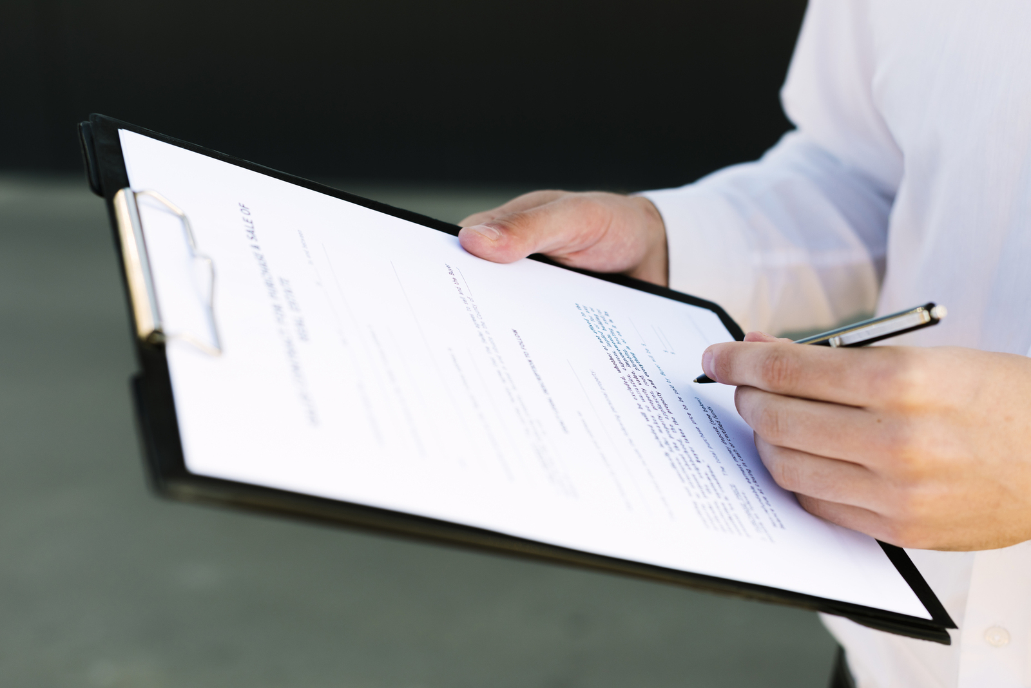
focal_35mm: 50
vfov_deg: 27.0
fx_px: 1432
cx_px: 516
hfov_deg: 39.6
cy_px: 344
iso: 125
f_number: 3.5
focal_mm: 50
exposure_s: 1/250
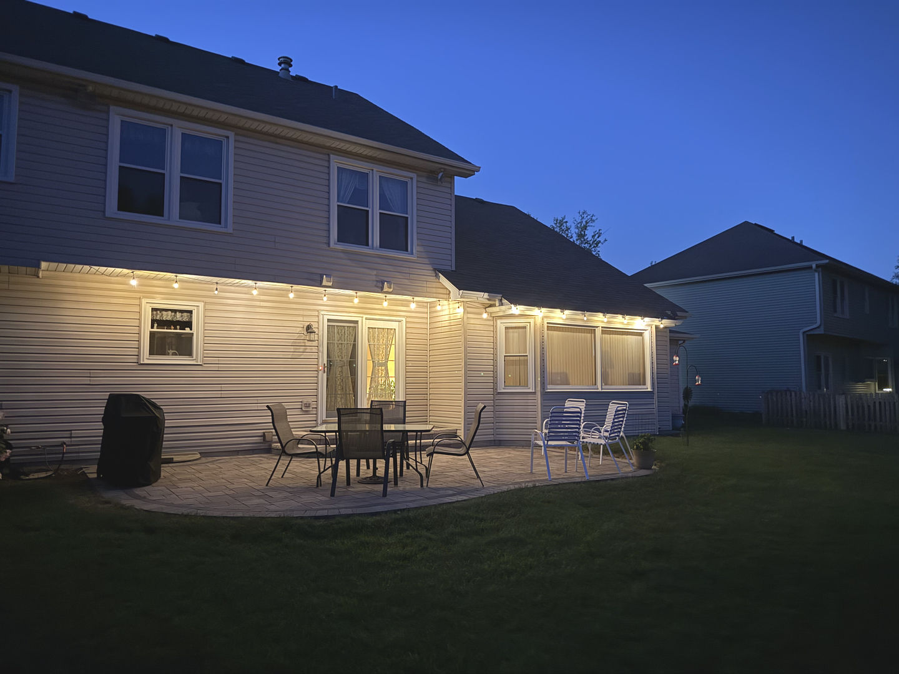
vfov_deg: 56.8
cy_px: 337
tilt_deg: +5.2
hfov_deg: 71.6
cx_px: 450
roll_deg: +0.4
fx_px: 623
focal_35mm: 24
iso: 1250
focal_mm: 6.76
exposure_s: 1/9
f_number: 1.78
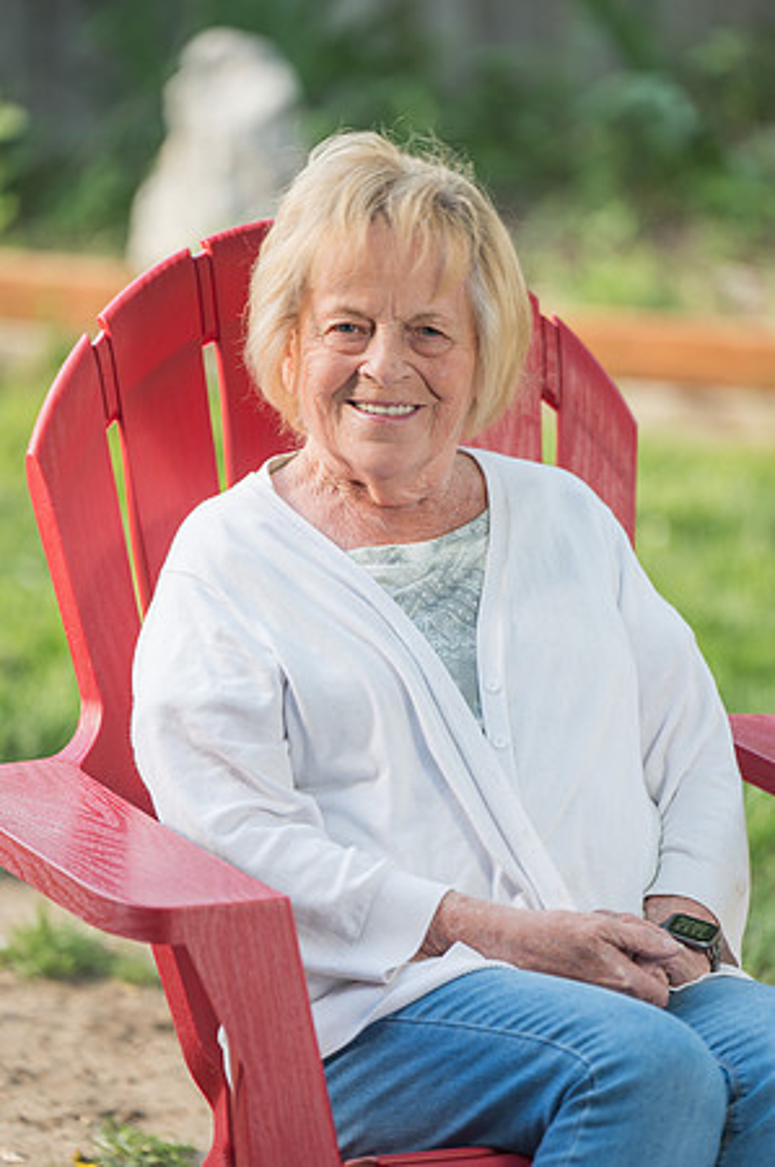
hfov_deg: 6.9
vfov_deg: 10.3
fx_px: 6473
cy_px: 584
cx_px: 388
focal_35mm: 200
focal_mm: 200
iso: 100
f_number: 3.2
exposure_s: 1/80
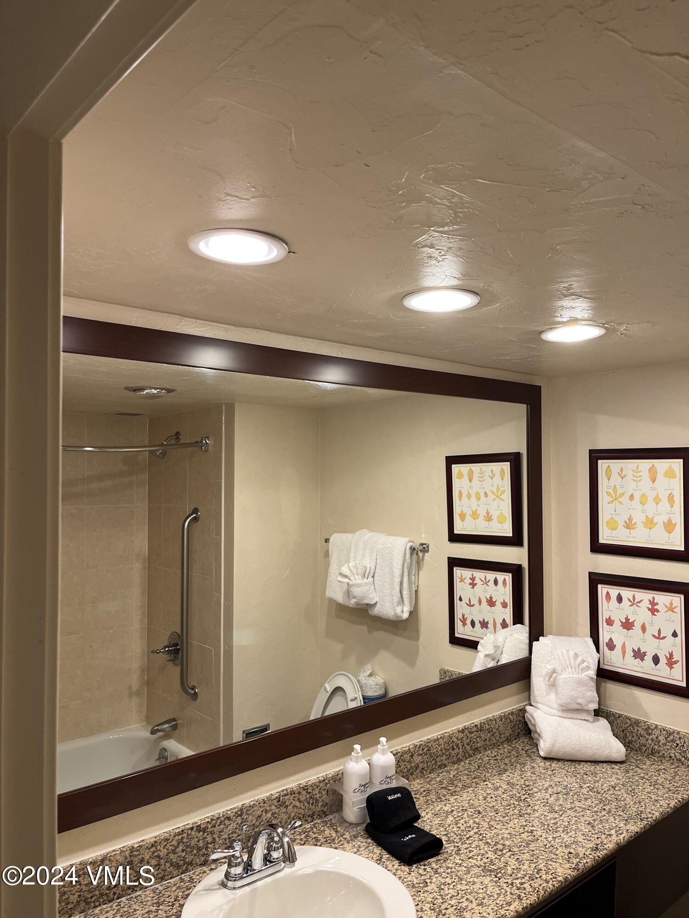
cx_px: 344
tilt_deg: +1.7
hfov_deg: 53.1
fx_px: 690
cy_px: 459
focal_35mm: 26
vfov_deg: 67.3
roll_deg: +0.5
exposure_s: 1/120
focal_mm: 5.1
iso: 125
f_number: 1.6
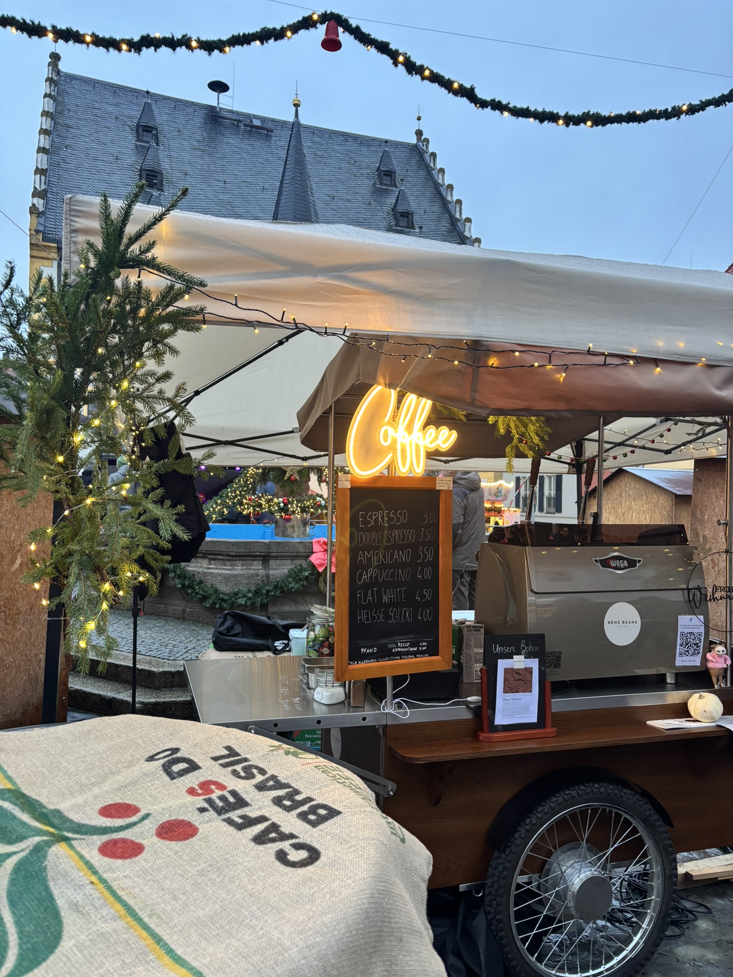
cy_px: 488
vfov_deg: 67.3
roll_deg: -2.1
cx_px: 366
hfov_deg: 53.1
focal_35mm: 26
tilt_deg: -0.4
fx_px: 734
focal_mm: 5.96
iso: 160
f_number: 1.6
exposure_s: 1/50
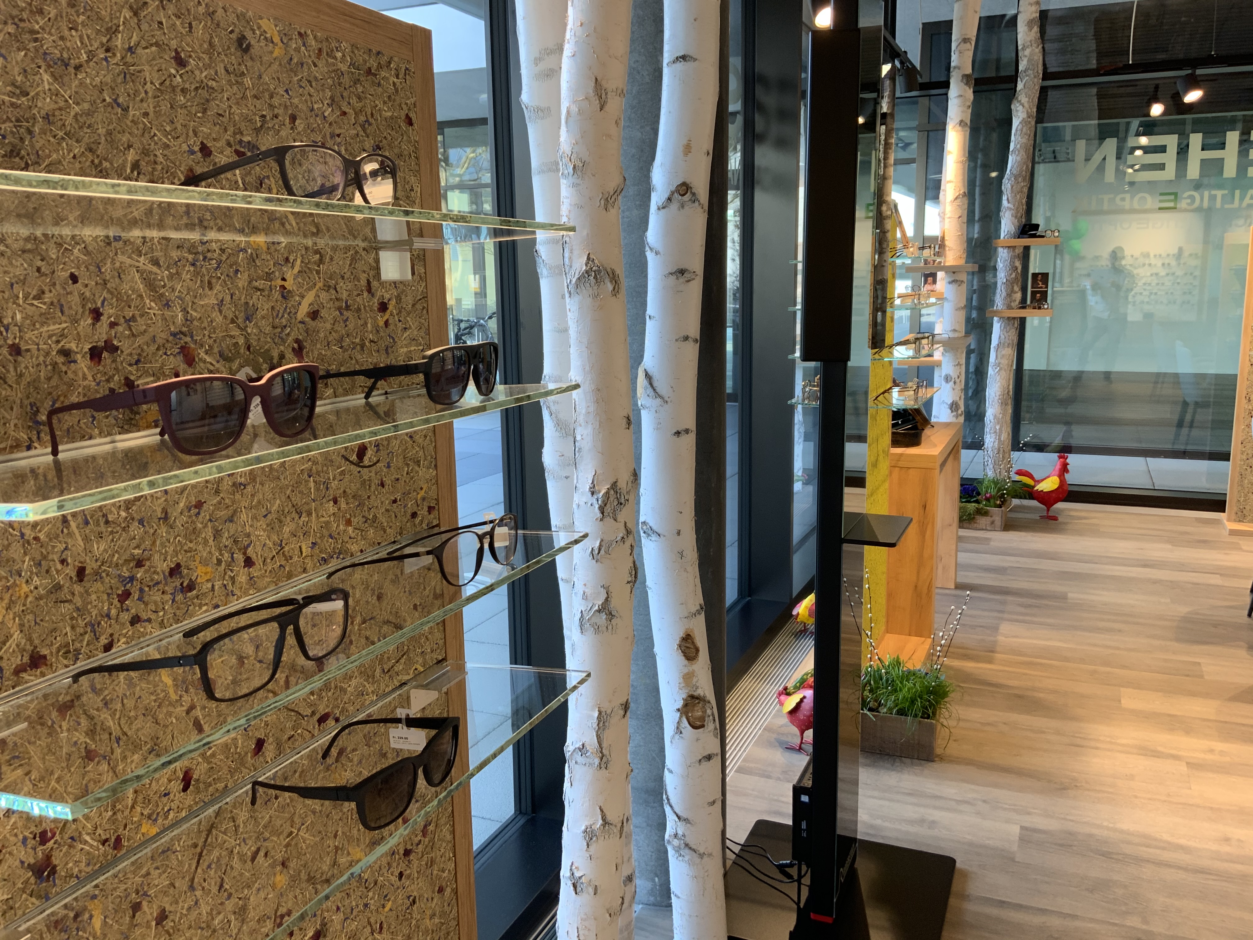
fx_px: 1050
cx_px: 626
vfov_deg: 48.2
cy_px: 470
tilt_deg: -10.9
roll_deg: +0.8
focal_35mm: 29
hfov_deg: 61.7
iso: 64
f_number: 1.8
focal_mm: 3
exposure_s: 1/100
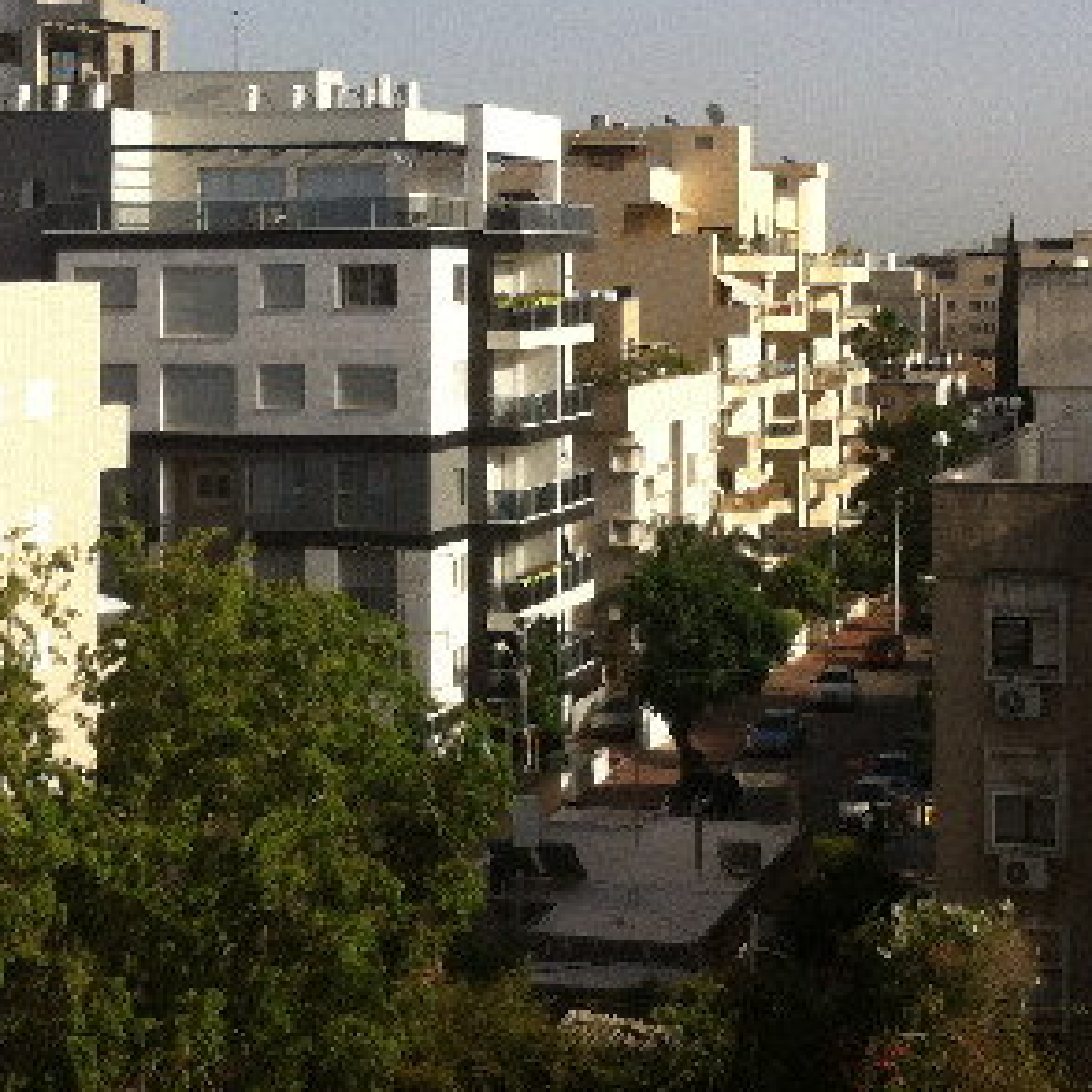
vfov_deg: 20.5
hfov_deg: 20.6
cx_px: 498
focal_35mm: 84
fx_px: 2998
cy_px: 284
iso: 80
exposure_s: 1/1774
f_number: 2.8
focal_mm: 3.85
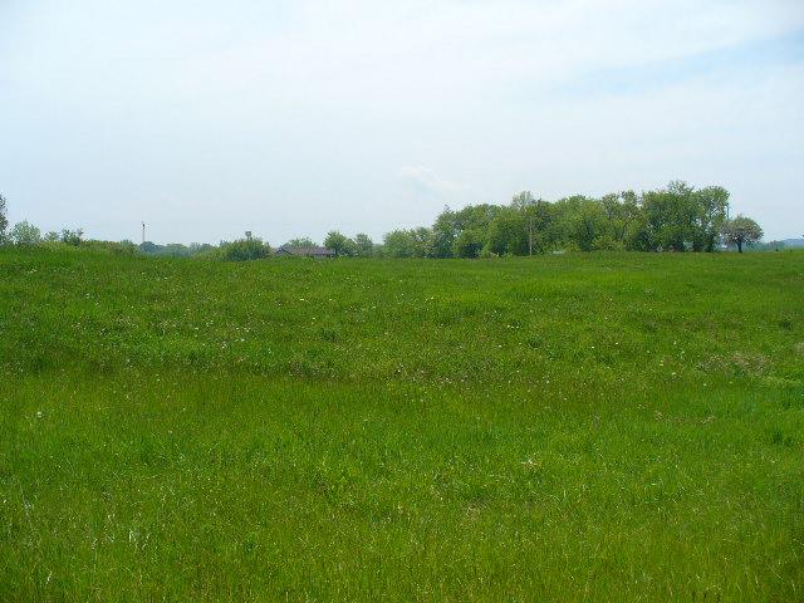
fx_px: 859
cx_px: 402
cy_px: 302
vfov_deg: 38.7
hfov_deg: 50.1
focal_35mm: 37
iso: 80
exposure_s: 1/500
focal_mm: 6.1
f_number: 5.6
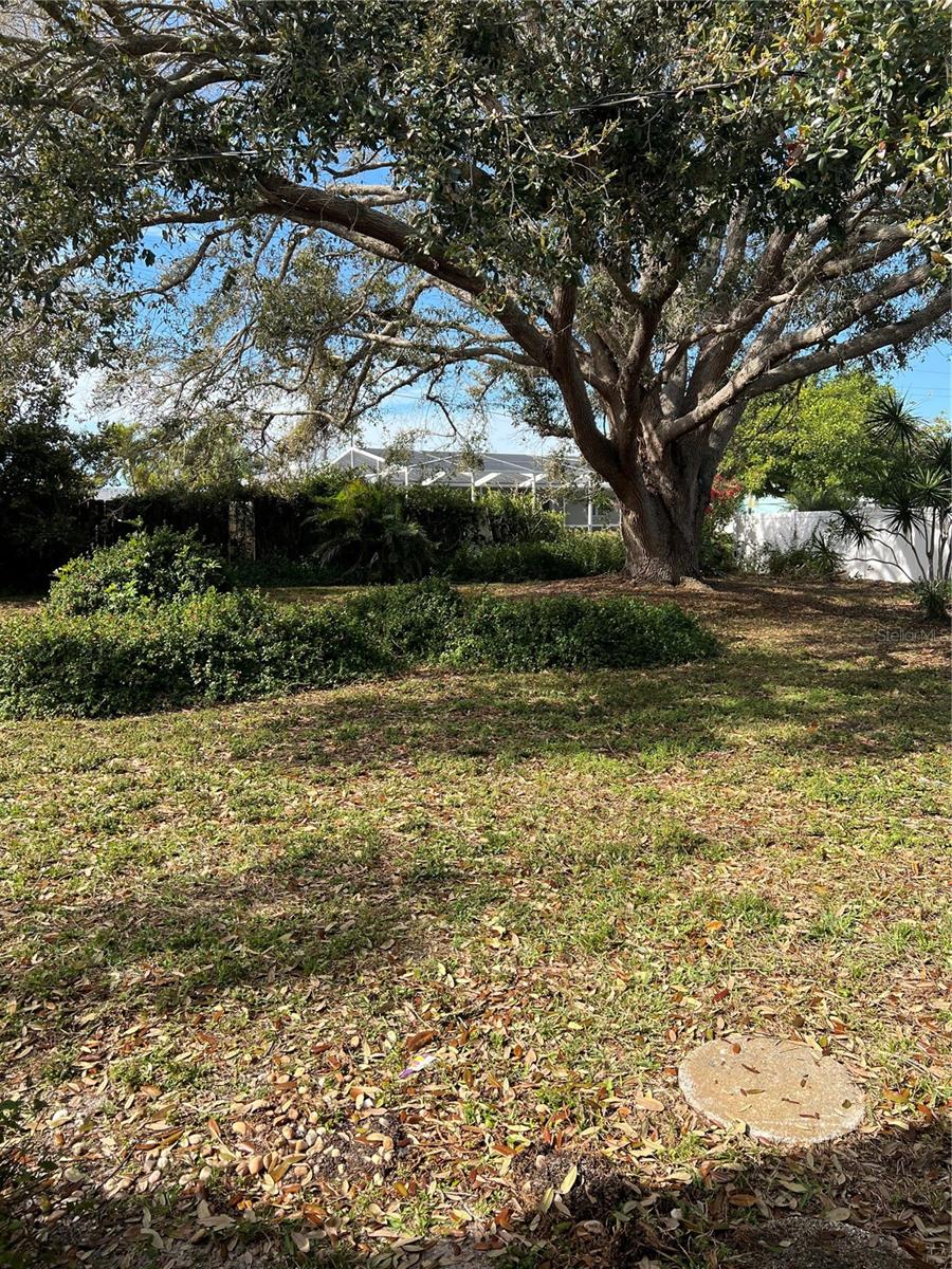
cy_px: 634
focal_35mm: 26
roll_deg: +0.8
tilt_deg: -4.2
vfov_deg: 67.3
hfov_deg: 53.1
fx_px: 953
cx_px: 476
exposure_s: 1/1412
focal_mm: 5.7
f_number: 1.5
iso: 50
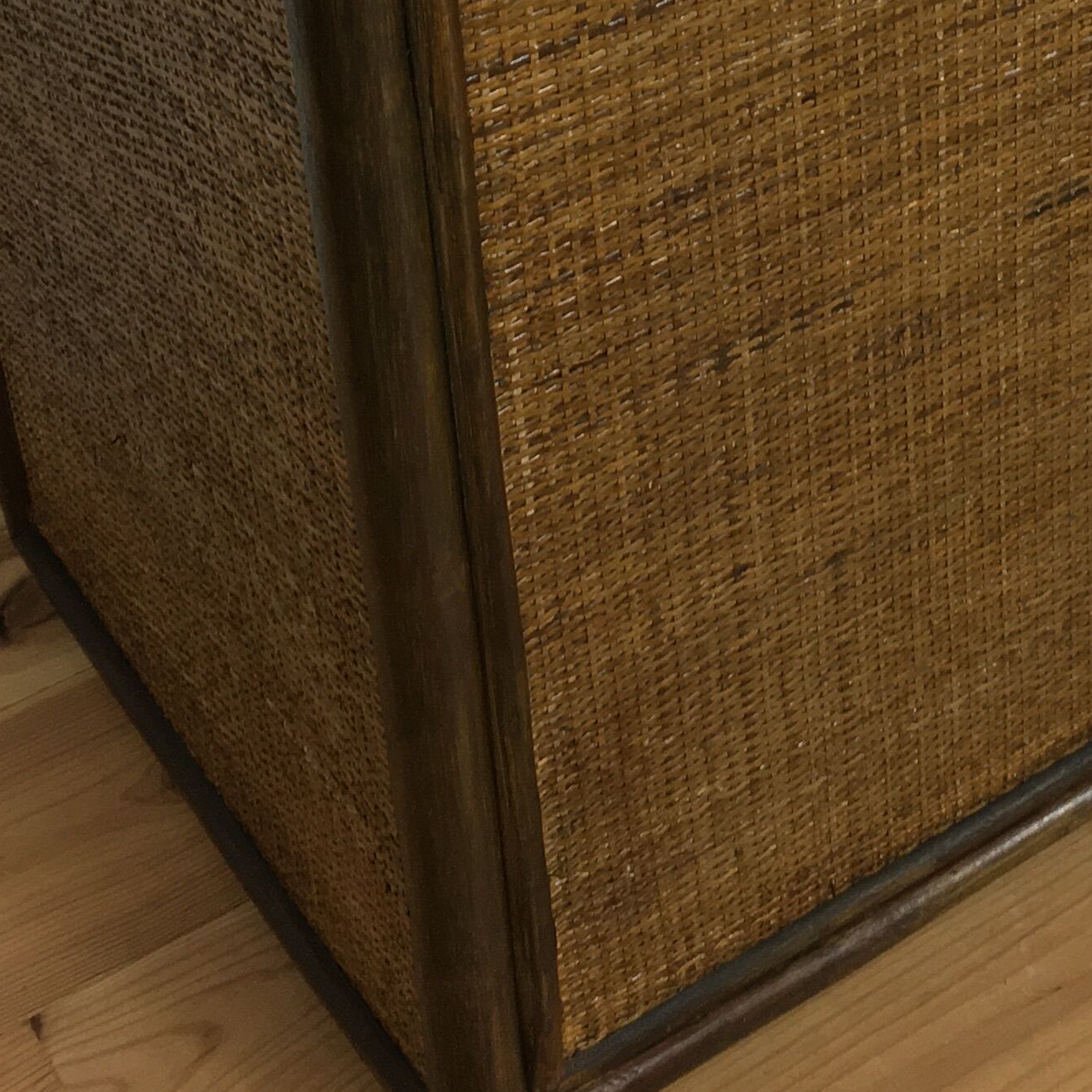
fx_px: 2784
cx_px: 806
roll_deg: +2.1
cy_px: -164
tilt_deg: -29.9
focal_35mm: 78
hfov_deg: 22.0
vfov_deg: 20.9
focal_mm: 4.15
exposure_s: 1/33
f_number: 2.2
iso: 64
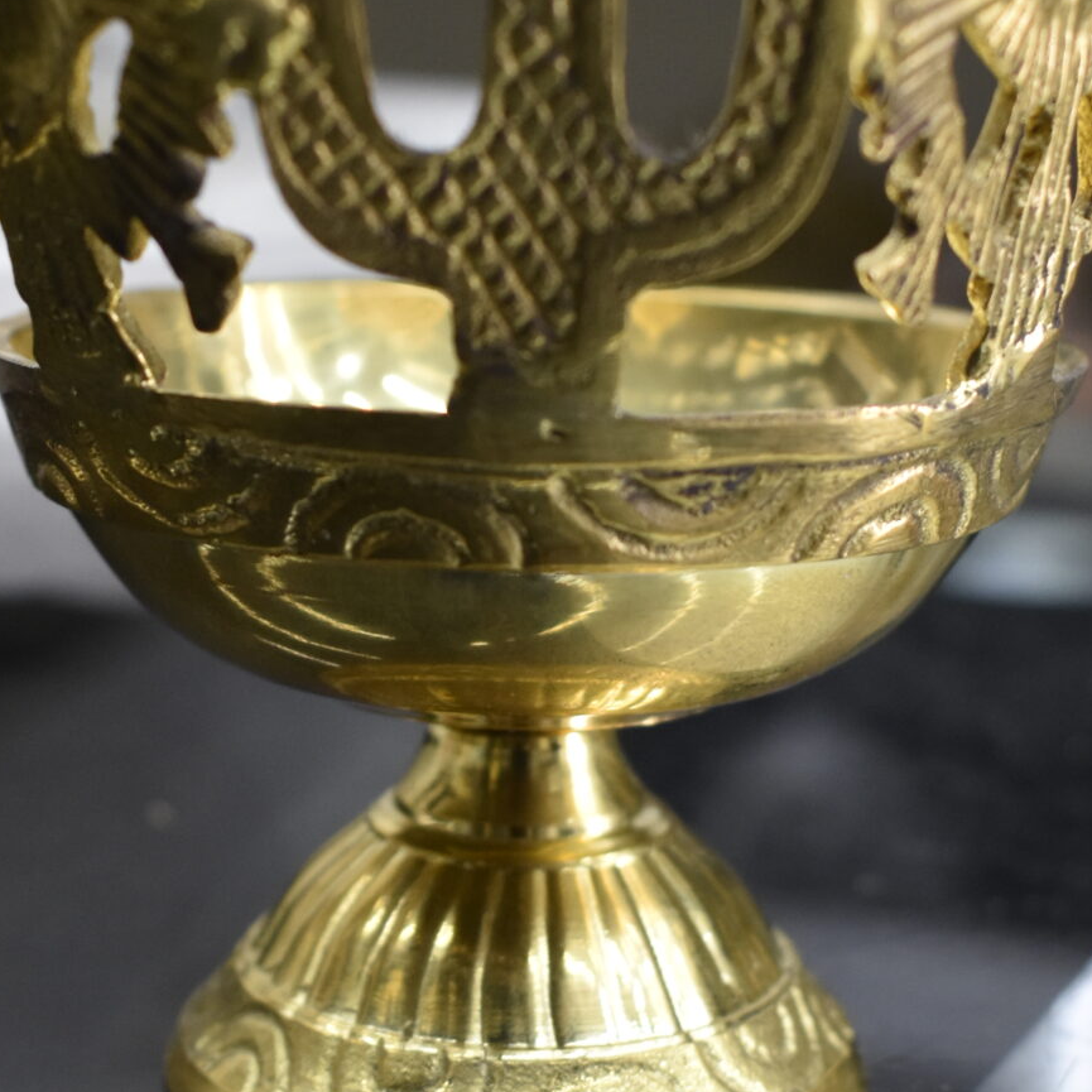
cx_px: 642
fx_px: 2962
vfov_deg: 20.9
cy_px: 571
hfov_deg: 20.9
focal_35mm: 83
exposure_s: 1/60
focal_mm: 22
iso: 900
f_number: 4
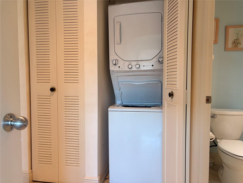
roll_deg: -0.4
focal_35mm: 26
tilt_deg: -4.0
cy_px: 92
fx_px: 183
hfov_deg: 67.3
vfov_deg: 53.1
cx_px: 122
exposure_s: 1/120
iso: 64
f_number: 1.6
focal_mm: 5.96
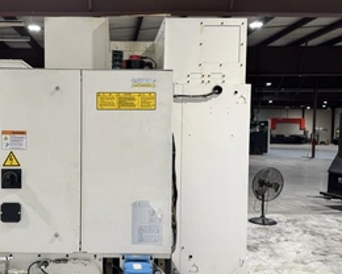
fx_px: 364
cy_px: 144
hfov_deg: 49.4
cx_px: 114
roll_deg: -0.6
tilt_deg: -2.5
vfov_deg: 41.1
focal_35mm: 36
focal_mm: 6.76
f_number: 1.78
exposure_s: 1/120
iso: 125
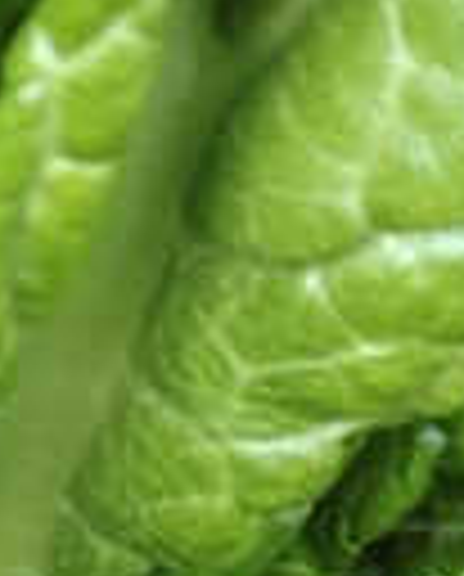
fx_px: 3335
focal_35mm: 195
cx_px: -414
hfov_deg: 7.7
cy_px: 952
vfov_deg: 9.5
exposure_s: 1/100
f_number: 1.75
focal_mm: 5.25
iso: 347
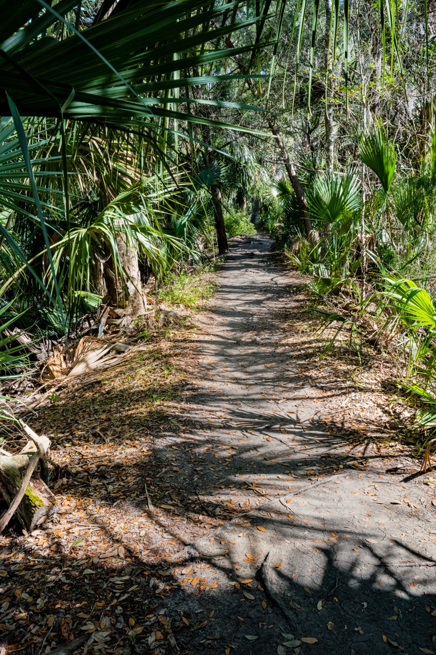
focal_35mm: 32
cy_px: 328
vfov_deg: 58.0
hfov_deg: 40.5
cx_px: 218
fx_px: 590
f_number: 14
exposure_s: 1/80
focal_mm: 32.5
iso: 800
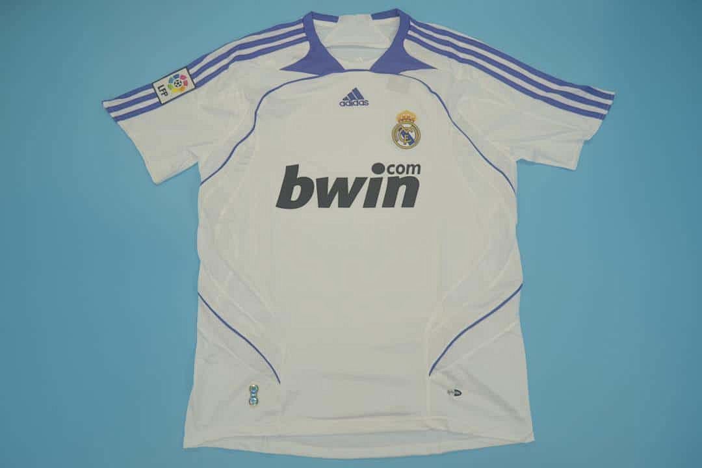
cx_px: 351
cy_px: 234
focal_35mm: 33
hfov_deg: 57.2
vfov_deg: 40.0
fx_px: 643
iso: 200
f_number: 4.5
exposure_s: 1/200
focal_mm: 22
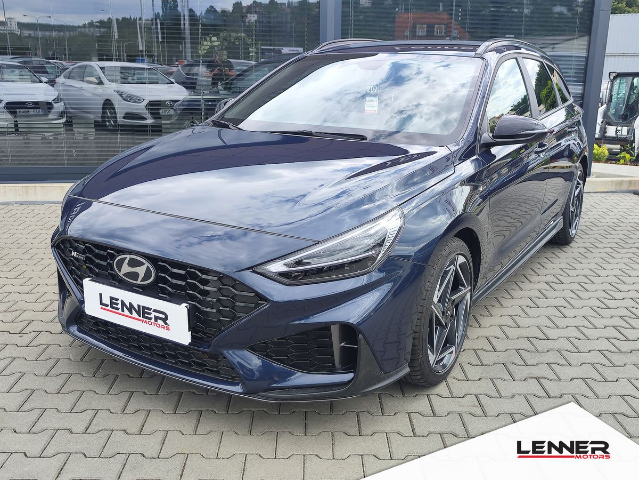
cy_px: 240
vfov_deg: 58.9
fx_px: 425
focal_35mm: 23
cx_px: 320
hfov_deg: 73.9
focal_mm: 7.01
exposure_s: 1/292
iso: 50
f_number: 1.69
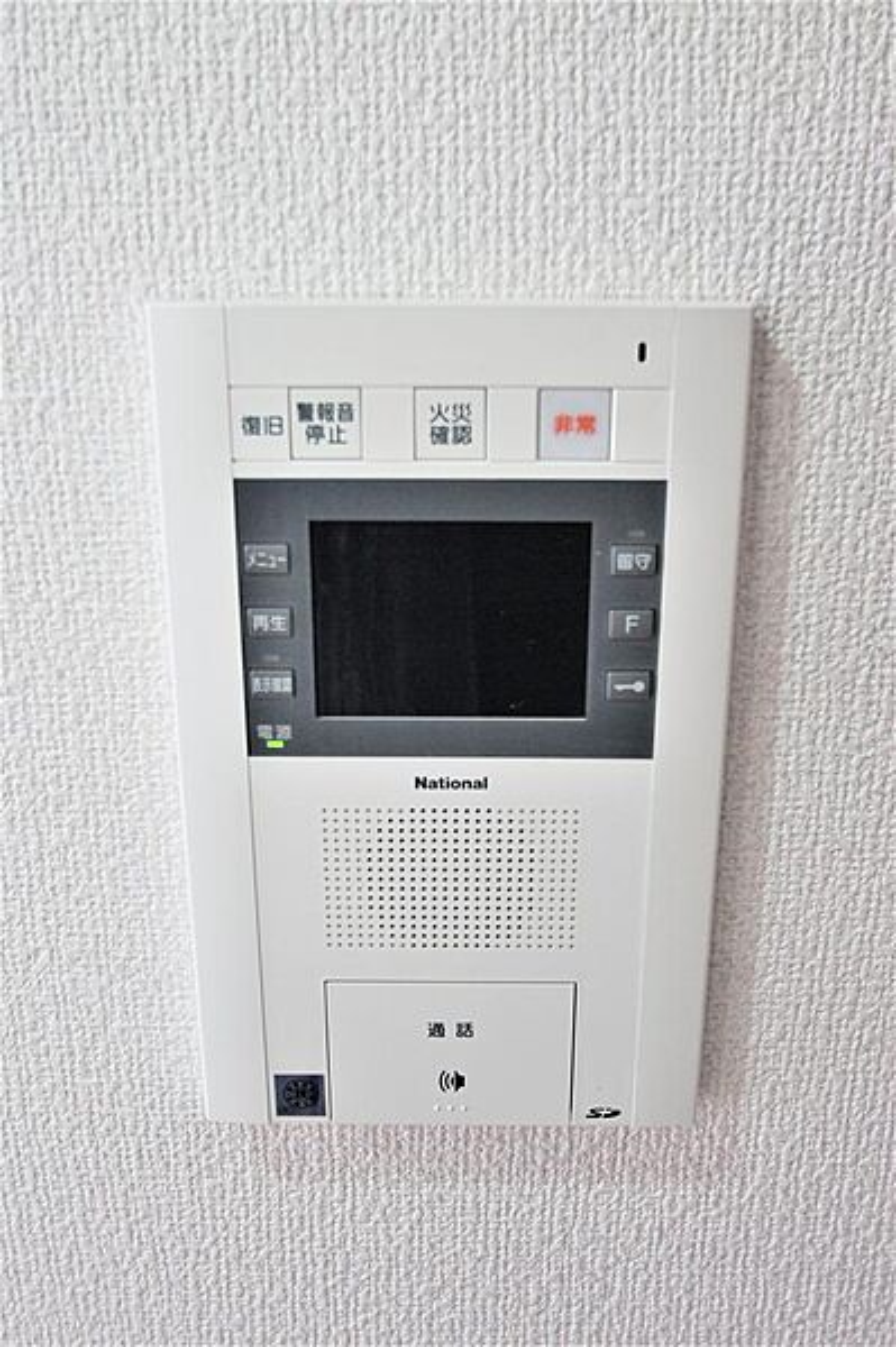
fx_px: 1346
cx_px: 448
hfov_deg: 36.8
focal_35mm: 36
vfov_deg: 53.2
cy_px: 674
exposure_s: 1/40
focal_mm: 24
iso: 250
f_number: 4.5
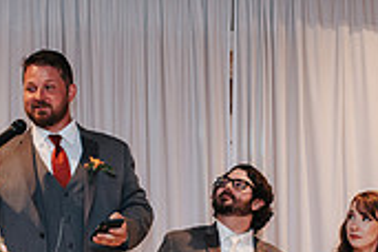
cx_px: 190
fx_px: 1249
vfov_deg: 11.4
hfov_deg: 17.2
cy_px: 229
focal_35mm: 119
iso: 900
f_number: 2.8
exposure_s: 1/160
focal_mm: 35
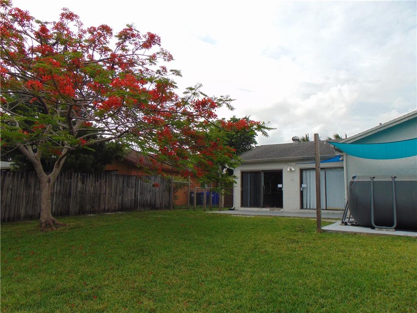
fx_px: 301
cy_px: 156
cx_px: 208
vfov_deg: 54.9
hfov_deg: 69.4
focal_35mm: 25
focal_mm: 4.5
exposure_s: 1/200
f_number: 7.7
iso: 80
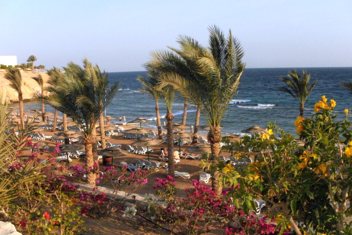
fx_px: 372
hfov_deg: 50.7
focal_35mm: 38
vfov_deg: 35.0
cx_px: 175
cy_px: 129
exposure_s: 1/2000
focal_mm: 6.3
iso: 400
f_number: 5.6
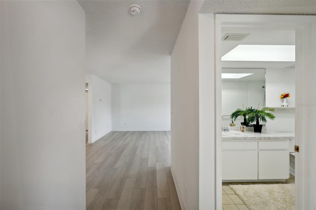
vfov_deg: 77.3
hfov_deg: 100.4
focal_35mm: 15
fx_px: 132
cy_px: 105
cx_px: 158
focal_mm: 15
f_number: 8
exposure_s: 1/25
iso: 400
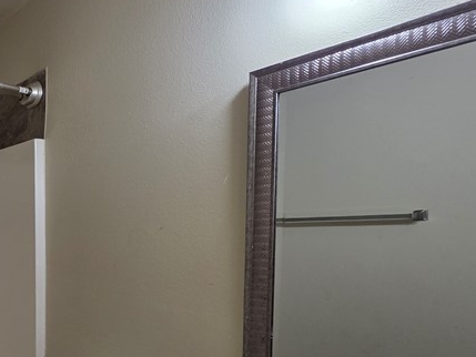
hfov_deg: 48.3
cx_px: 2
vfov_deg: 43.9
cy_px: 271
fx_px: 426
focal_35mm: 31
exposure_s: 1/60
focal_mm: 2.2
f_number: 1.9
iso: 200
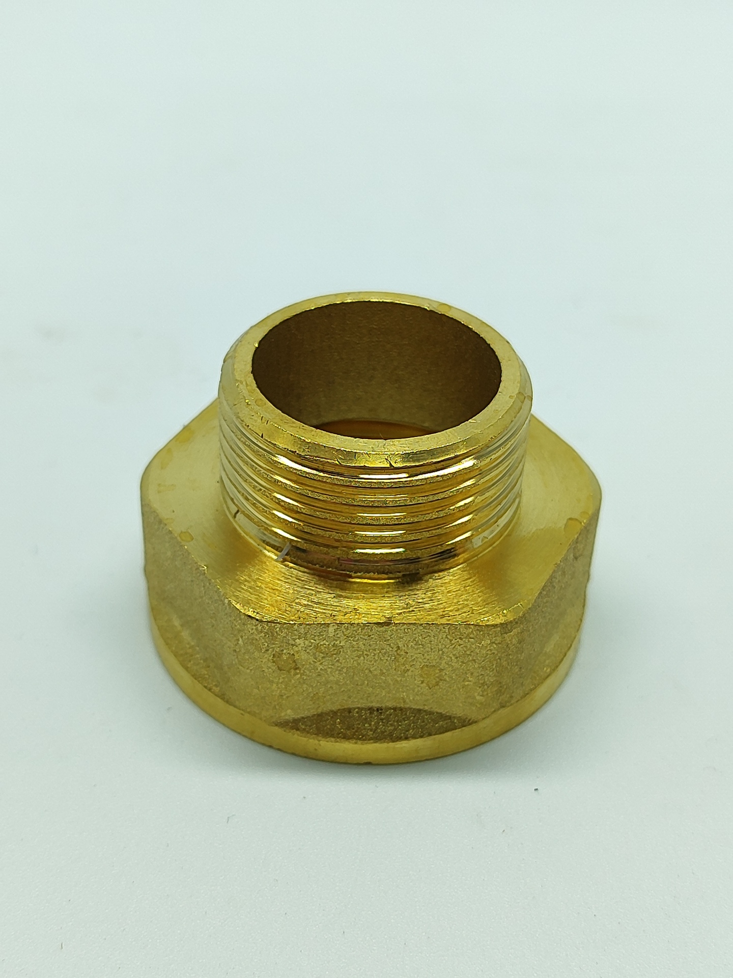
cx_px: 366
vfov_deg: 71.6
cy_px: 489
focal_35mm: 24
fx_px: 678
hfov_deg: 56.8
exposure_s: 1/200
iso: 160
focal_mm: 5.89
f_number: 1.89
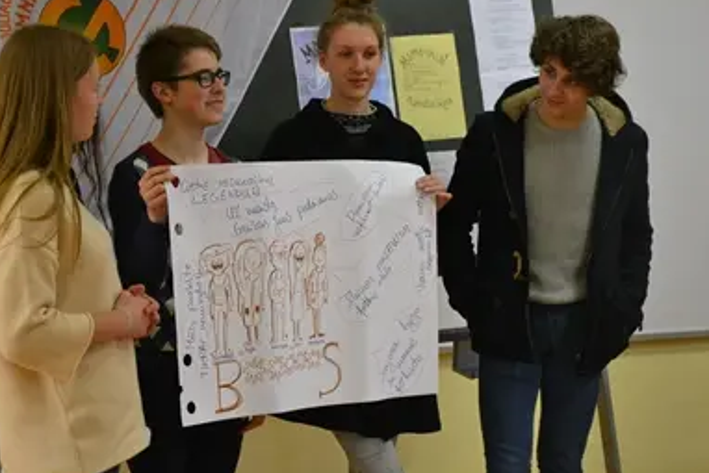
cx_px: 342
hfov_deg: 20.0
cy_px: 225
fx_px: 2009
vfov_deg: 13.4
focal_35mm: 102
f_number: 5
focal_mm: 58
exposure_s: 1/60
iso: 1600
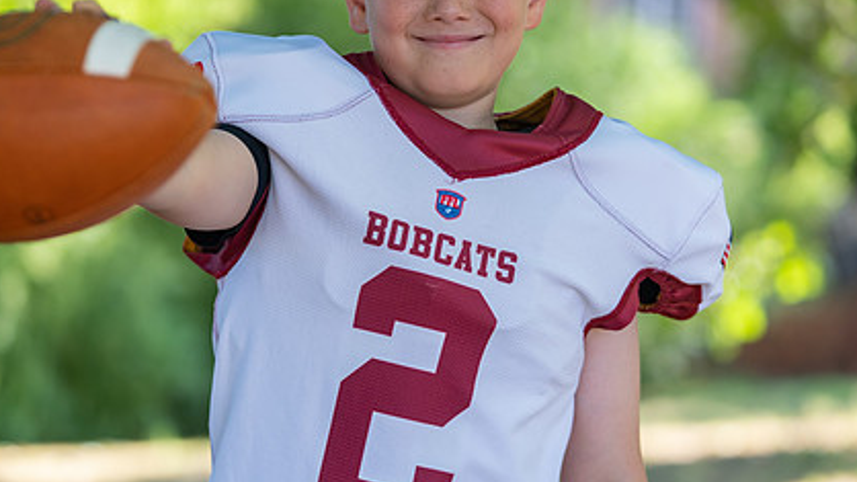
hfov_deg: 16.4
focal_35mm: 131
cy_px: 108
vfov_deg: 9.2
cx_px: 433
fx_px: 2976
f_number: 2.8
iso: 200
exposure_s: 1/320
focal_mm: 90
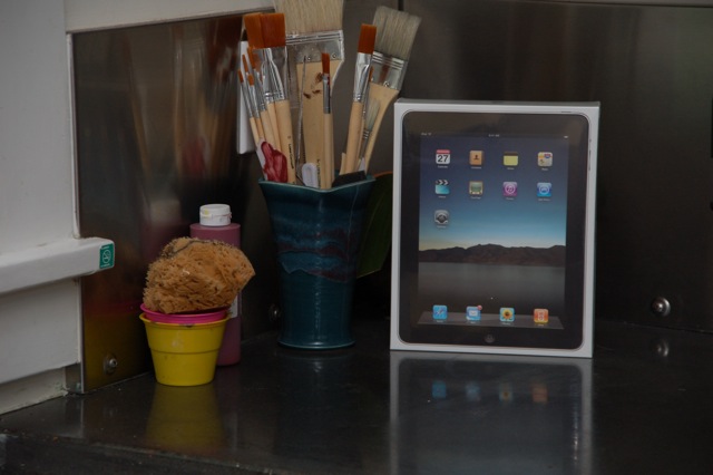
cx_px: 356
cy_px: 238
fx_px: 3266
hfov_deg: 12.5
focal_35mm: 165
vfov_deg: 8.3
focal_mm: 110
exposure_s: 1/60
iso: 400
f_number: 5.6
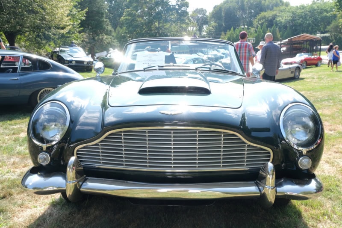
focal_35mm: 30
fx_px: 285
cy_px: 114
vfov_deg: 43.6
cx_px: 171
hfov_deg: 61.9
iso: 200
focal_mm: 20.2
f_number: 9
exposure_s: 1/60
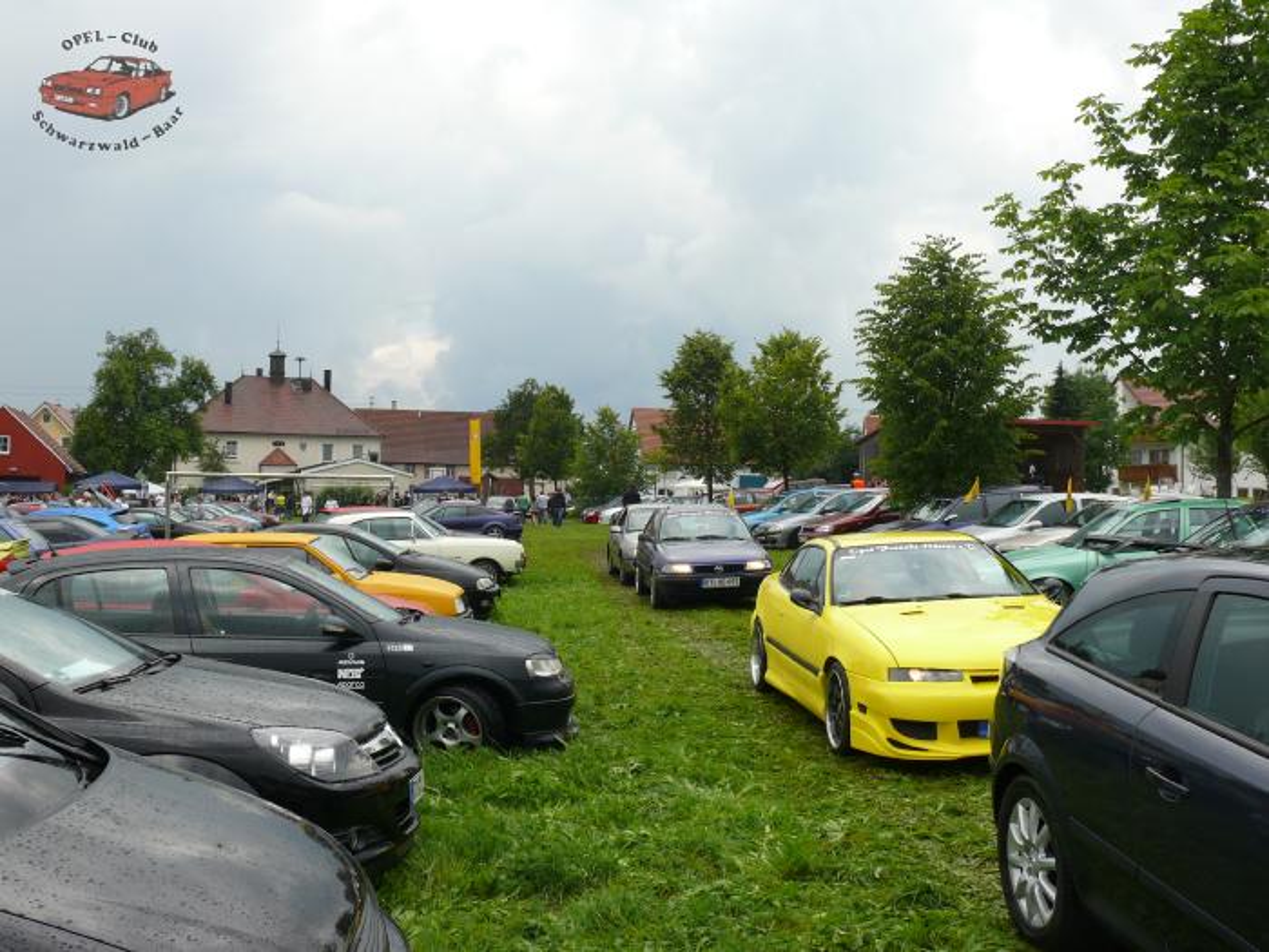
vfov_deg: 40.7
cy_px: 476
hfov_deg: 52.6
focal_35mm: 35
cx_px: 634
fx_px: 1283
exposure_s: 1/200
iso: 100
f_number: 5.6
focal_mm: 7.4
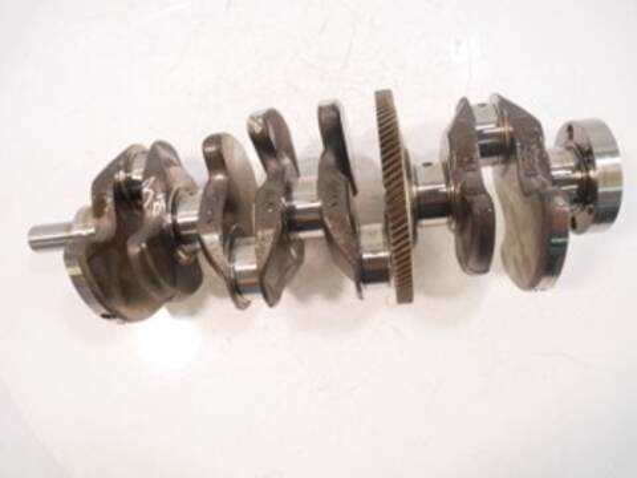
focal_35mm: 24
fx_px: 442
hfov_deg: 71.6
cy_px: 239
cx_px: 318
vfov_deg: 56.8
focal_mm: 12
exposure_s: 1/60
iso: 640
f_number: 3.5
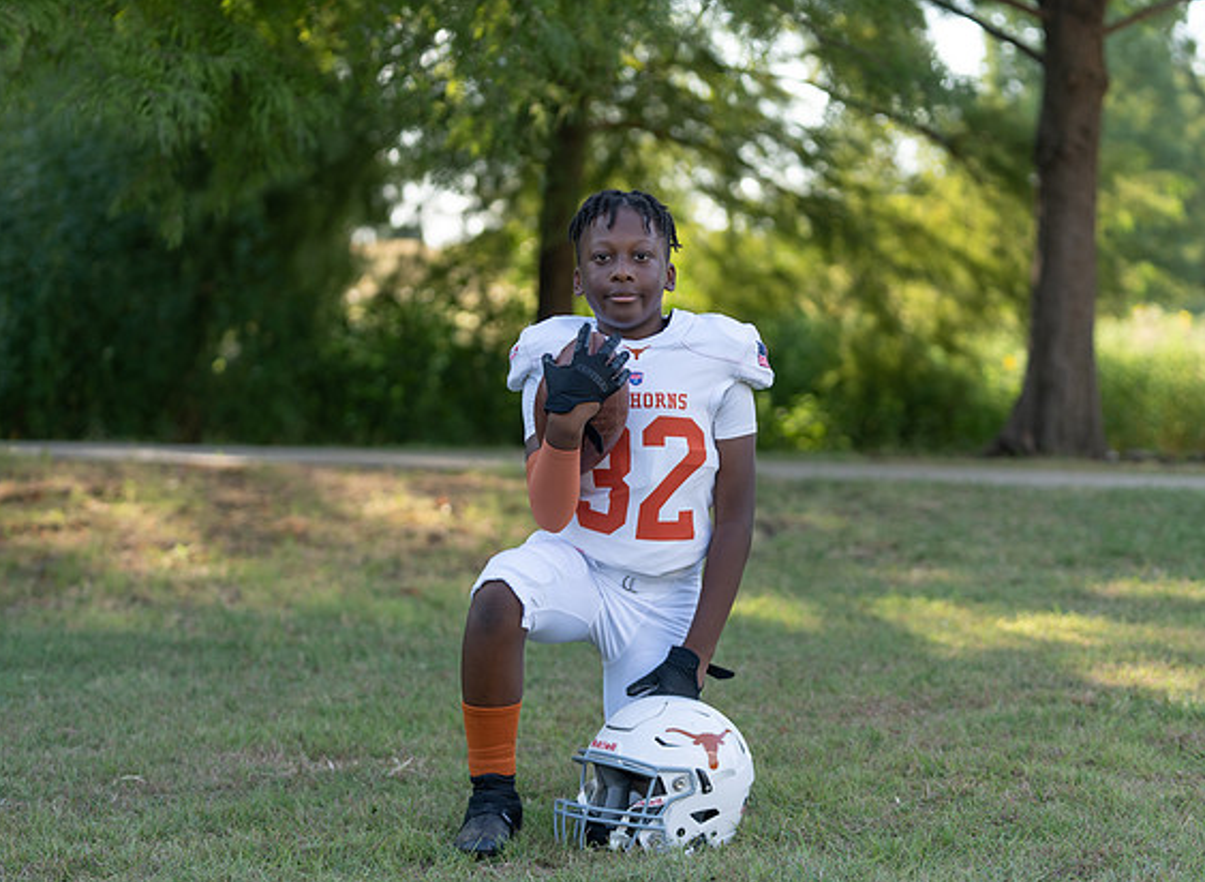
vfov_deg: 16.3
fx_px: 3071
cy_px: 441
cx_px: 680
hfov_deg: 22.2
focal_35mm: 89
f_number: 2.8
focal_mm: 77
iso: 125
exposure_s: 1/400
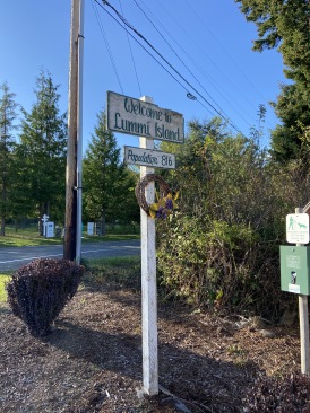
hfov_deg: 53.0
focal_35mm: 26
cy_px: 206
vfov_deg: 67.3
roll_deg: -0.6
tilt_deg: +4.3
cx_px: 155
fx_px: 311
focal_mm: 4.25
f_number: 1.8
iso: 32
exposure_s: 1/990
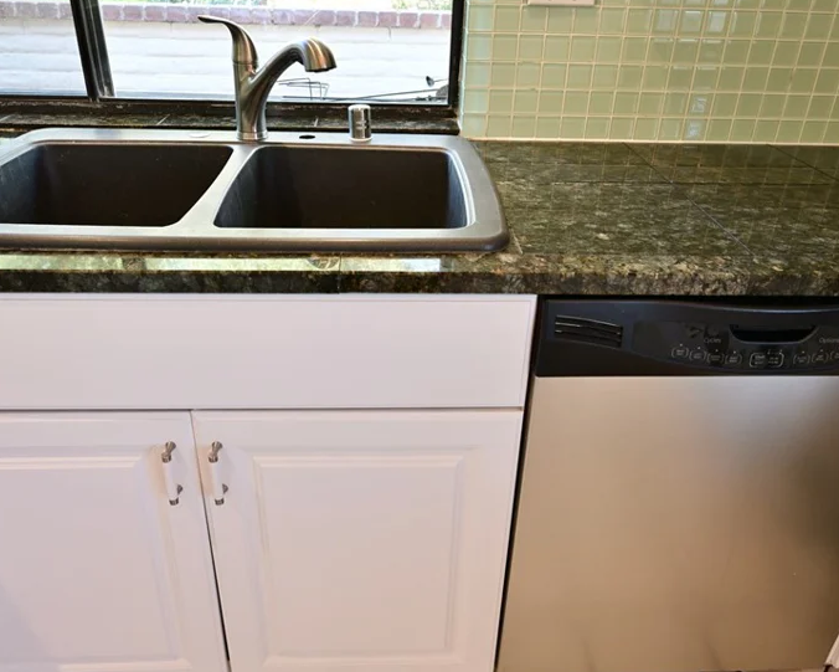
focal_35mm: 28
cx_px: 411
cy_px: 316
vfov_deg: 52.0
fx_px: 688
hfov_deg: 62.7
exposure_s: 1/60
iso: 1600
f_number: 7.1
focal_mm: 19.5
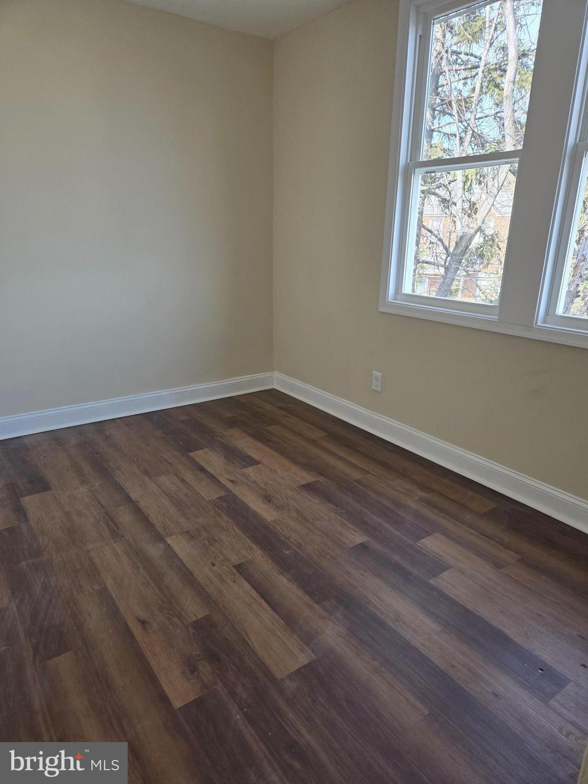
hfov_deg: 58.9
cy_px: 392
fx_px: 521
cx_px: 294
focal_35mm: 23
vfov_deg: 73.9
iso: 50
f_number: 1.8
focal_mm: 5.4
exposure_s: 1/180
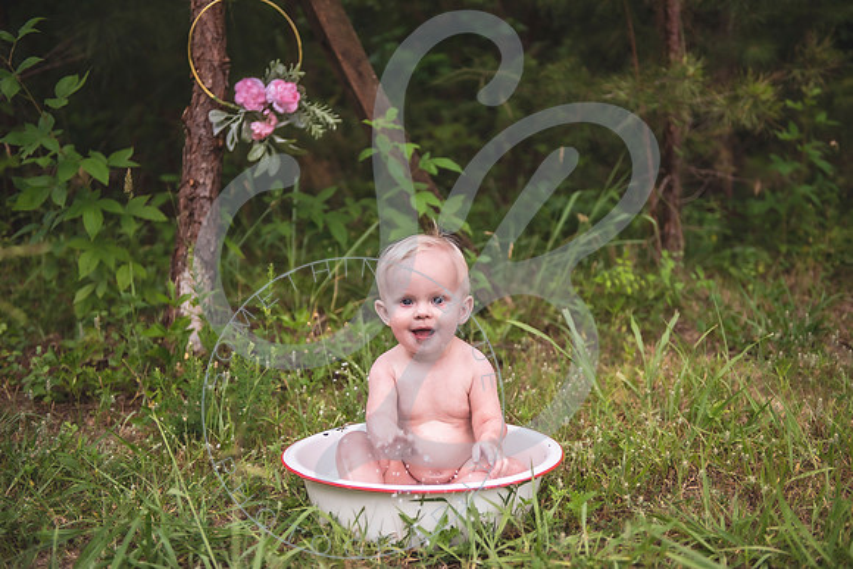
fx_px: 1205
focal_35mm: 51
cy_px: 301
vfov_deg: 26.6
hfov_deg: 39.0
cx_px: 452
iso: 100
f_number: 2.8
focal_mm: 48
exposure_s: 1/320
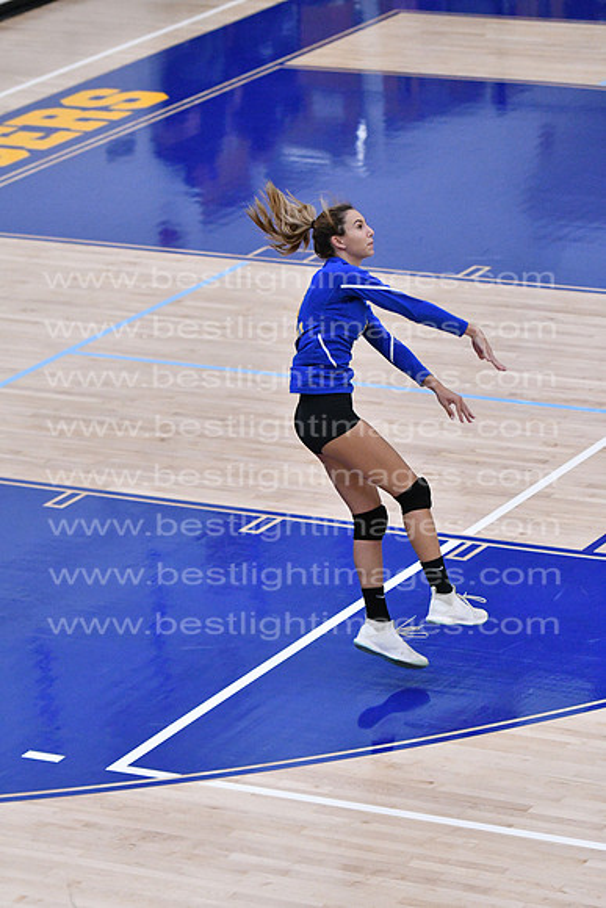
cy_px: 454
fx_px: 4163
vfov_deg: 12.4
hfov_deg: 8.3
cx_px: 303
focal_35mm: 165
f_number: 3.2
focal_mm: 110
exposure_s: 1/1250
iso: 6400
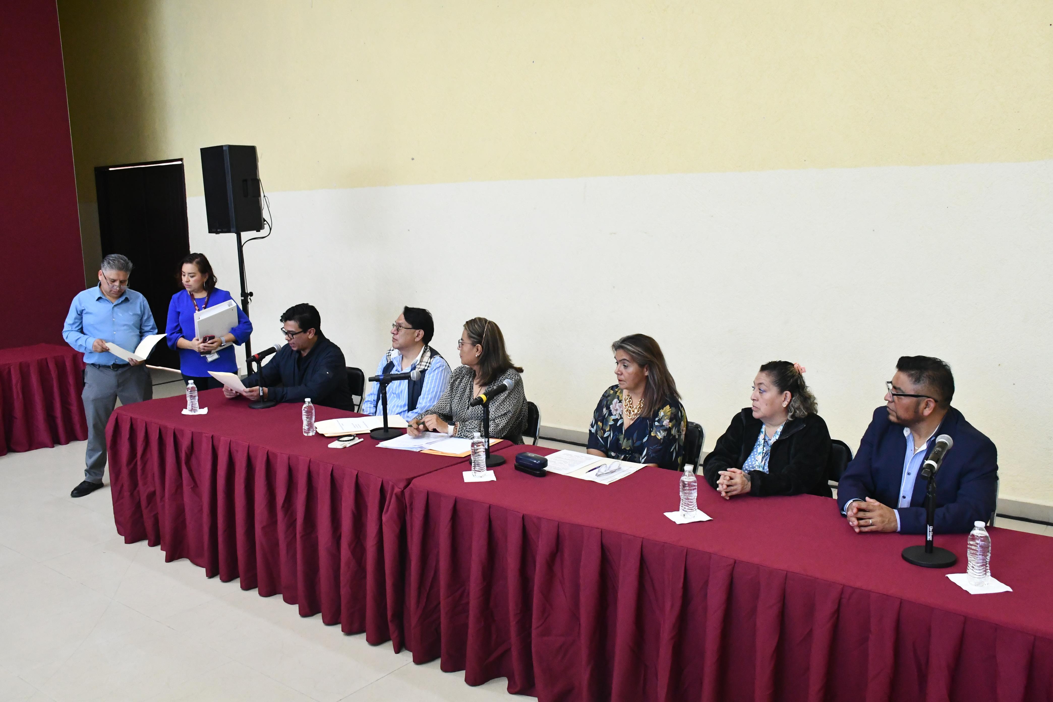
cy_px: 351
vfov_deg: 43.6
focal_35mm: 30
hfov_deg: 61.9
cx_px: 526
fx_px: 877
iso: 4000
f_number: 7.1
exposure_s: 1/60
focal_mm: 20
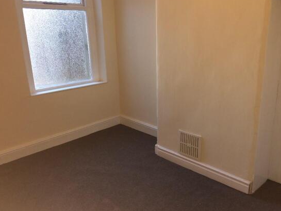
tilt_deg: -17.2
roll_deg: +1.8
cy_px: 105
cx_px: 146
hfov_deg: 58.3
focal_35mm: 31
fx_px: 252
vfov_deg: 45.5
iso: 40
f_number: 2.2
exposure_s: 1/33
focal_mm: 4.15
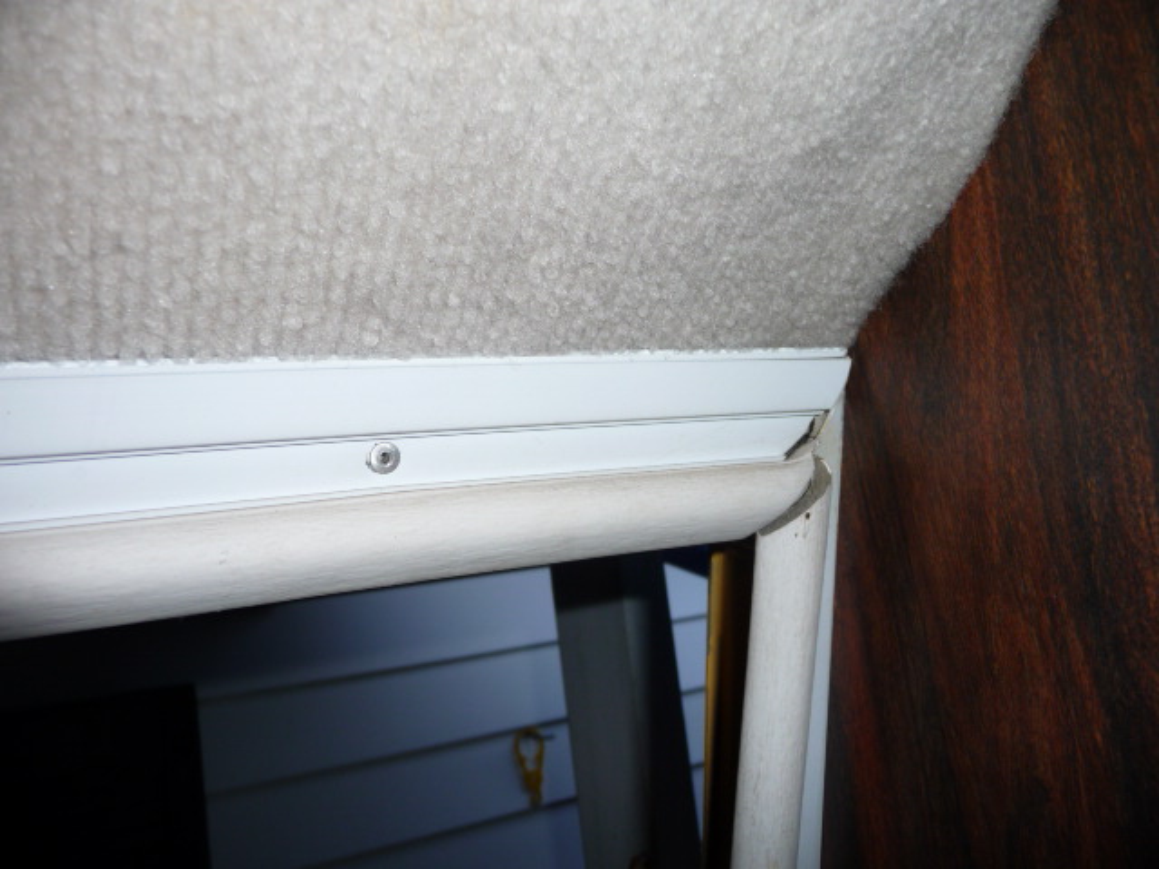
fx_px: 937
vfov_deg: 49.7
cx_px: 580
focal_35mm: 28
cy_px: 434
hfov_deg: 63.4
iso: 100
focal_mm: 4.7
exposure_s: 1/30
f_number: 3.3
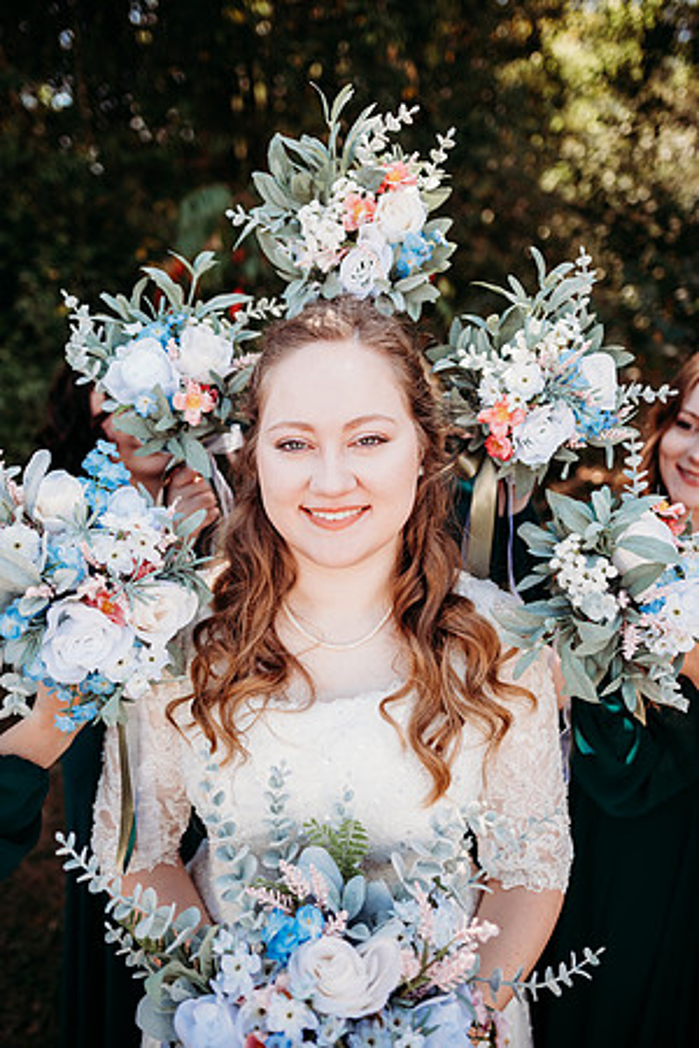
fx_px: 699
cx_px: 350
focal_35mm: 24
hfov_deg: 53.1
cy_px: 524
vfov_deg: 73.7
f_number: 2.2
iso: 160
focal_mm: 24
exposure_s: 1/800
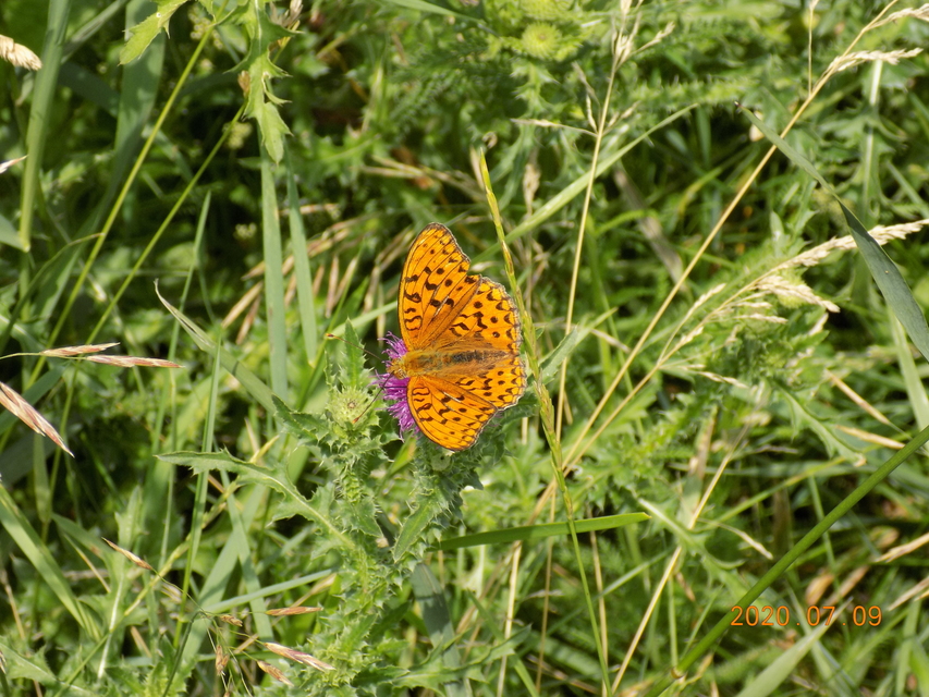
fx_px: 3167
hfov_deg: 16.7
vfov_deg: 12.6
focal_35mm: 118
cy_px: 348
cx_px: 464
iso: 80
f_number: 4.8
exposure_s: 1/320
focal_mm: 20.9
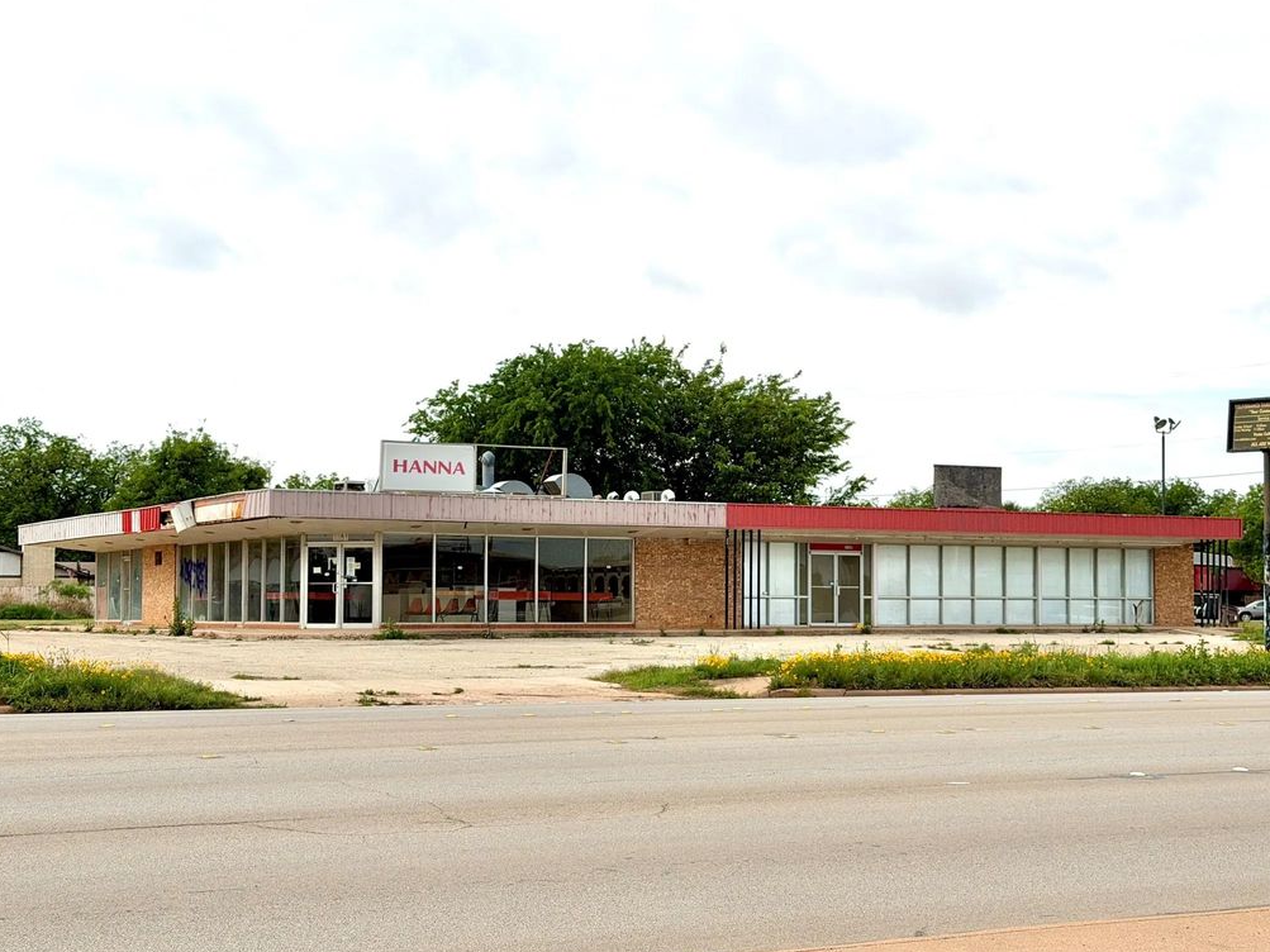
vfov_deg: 29.7
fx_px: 1798
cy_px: 479
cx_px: 642
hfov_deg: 38.9
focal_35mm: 49
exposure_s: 1/7874
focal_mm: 6.76
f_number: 1.78
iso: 64
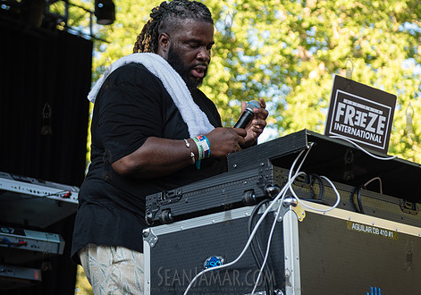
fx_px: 1236
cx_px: 169
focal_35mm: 104
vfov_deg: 13.6
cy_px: 88
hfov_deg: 19.3
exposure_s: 1/320
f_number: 3.5
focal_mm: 70
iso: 400
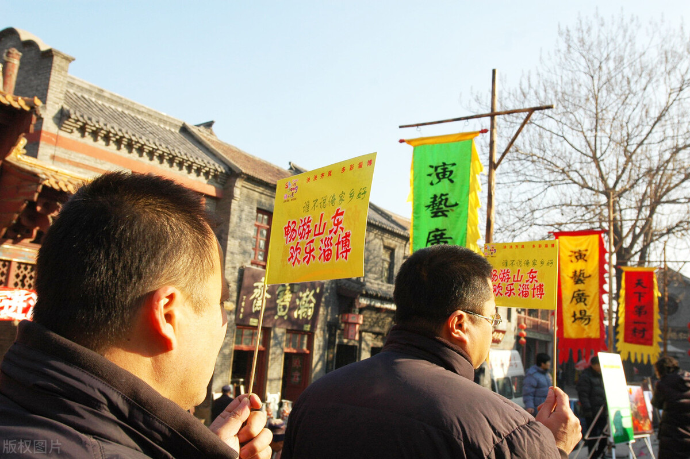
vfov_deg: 39.9
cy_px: 230
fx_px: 632
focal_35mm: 33
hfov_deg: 57.2
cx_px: 345
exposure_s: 1/400
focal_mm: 22
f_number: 8
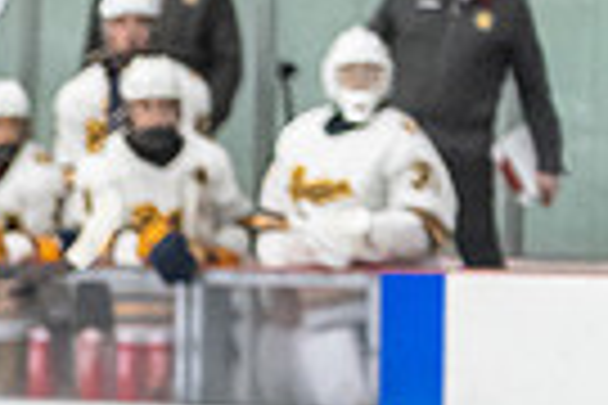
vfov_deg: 2.5
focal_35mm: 539
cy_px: 1187
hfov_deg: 3.7
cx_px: -1172
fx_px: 9102
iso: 3200
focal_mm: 86
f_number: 2.8
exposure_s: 1/800
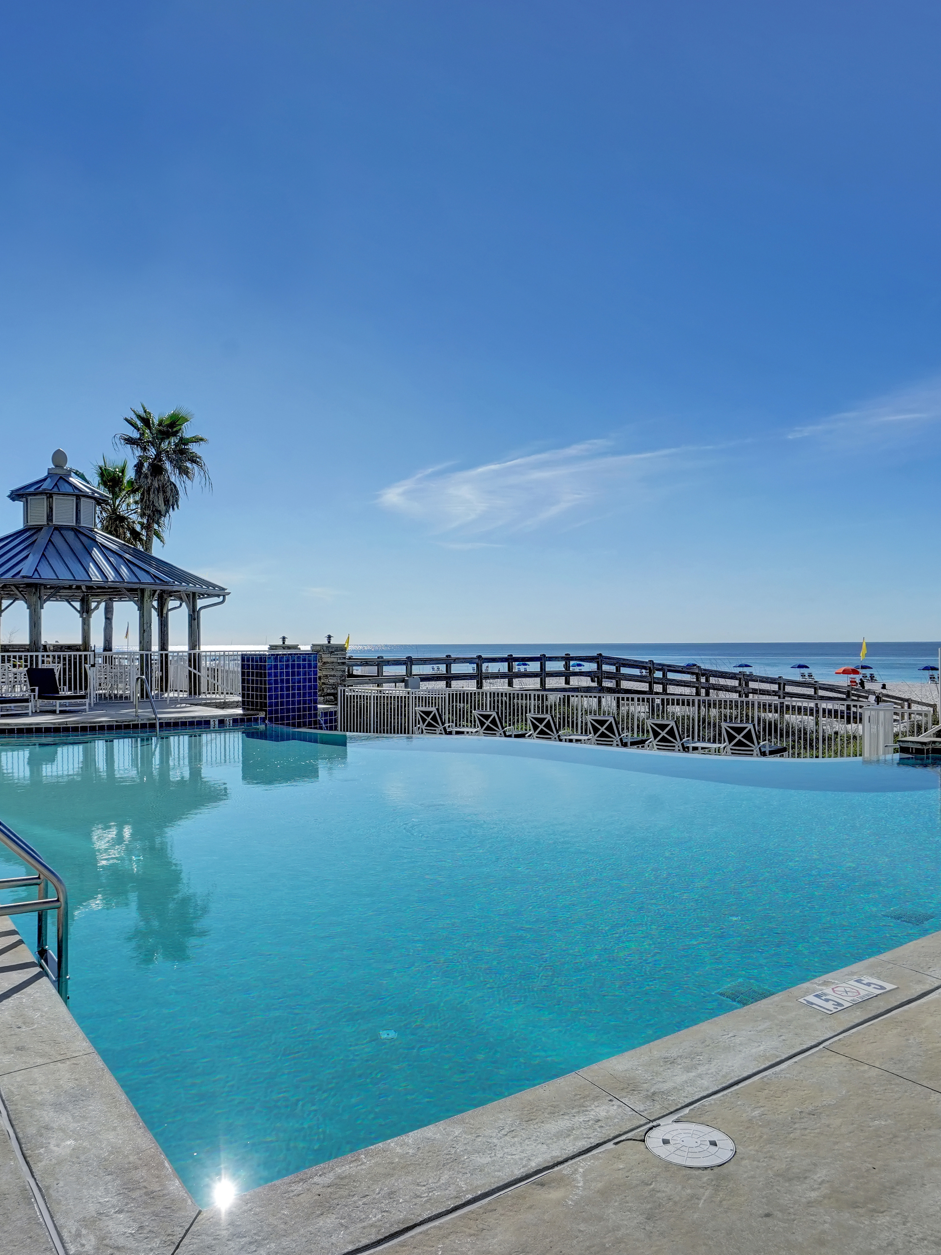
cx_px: 462
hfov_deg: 56.8
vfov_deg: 71.6
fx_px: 870
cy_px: 636
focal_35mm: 24
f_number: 8
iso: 640
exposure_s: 1/5000
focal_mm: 16
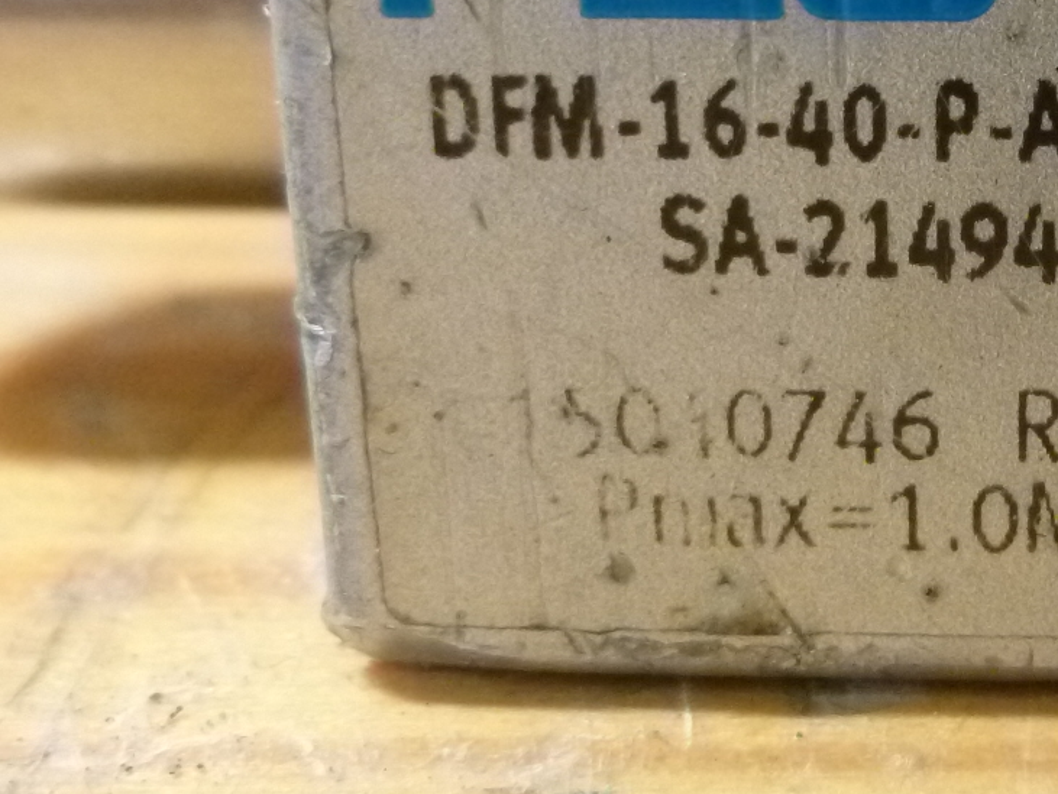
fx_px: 2141
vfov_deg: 20.6
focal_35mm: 70
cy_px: 90
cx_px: 1112
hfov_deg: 26.0
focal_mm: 4.5
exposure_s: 1/20
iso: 400
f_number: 3.1
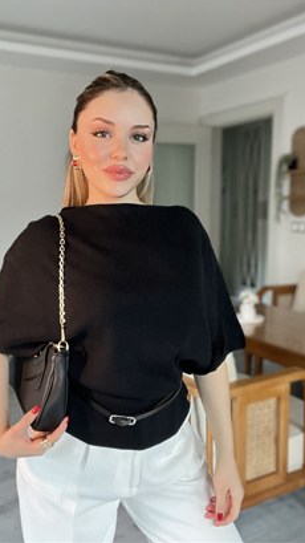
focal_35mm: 33
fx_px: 475
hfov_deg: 35.4
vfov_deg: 59.5
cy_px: 270
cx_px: 110
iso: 400
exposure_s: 1/40
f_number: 2.2
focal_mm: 2.71
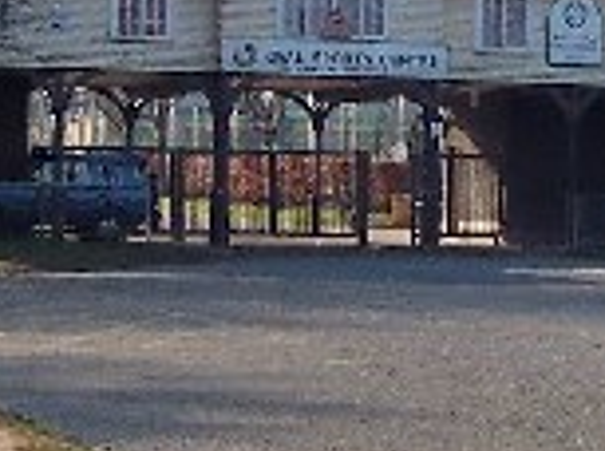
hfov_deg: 13.0
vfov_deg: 9.7
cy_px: 51
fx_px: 2633
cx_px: 538
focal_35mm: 151
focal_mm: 5.6
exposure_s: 1/500
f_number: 4
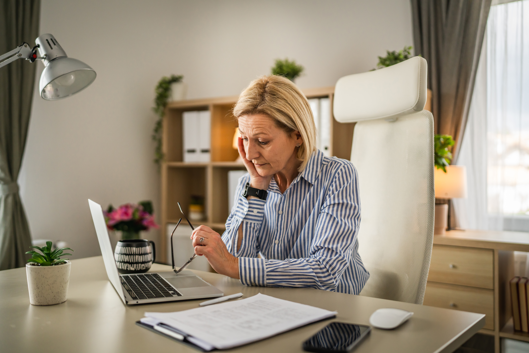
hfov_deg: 54.4
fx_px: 514
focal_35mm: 35
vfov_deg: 37.9
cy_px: 176
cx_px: 264
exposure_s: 1/1600
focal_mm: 35
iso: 800
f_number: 1.6
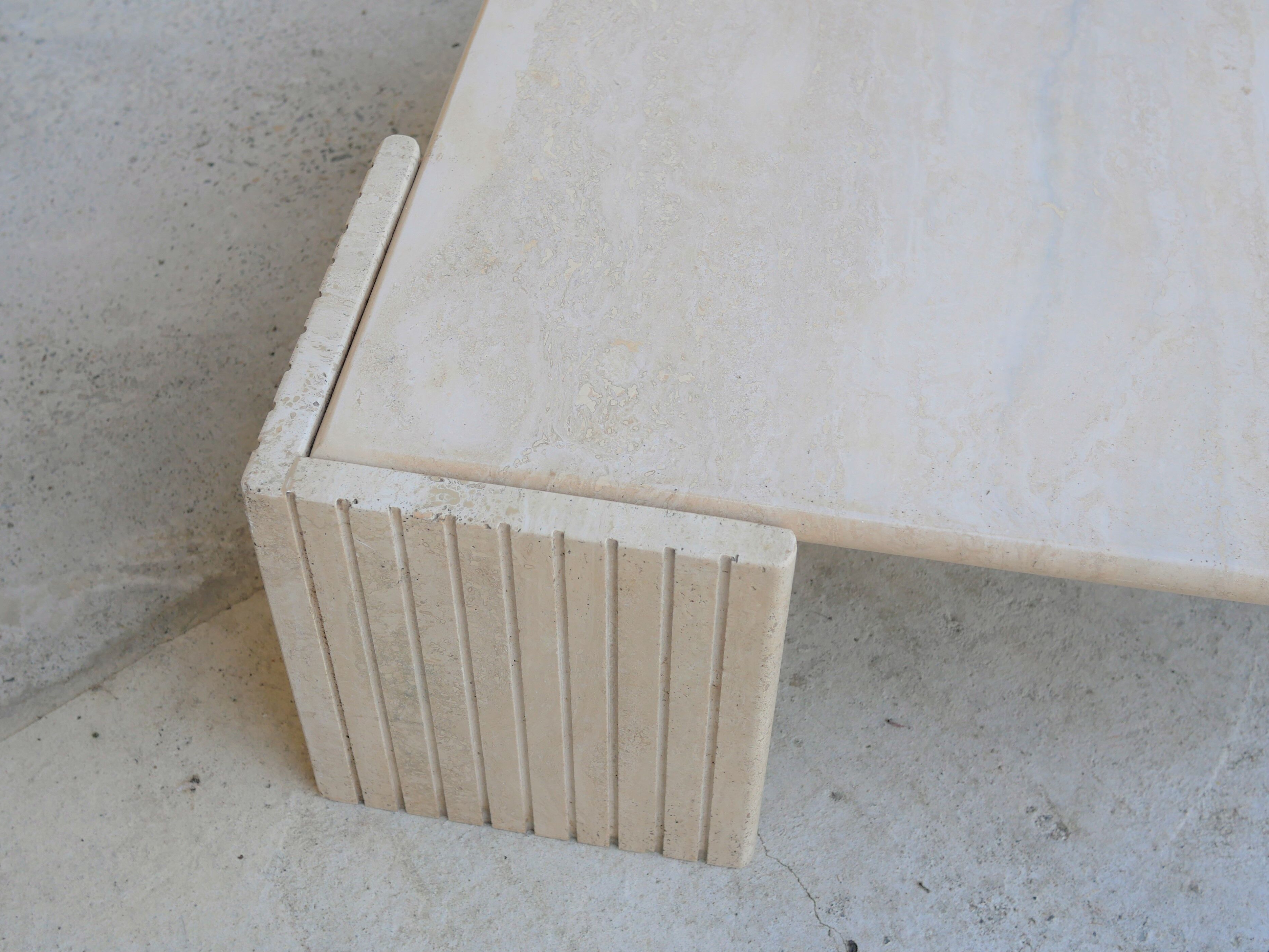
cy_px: 464
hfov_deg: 38.9
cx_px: 602
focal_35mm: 49
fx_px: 1797
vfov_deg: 29.7
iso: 200
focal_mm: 20
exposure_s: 1/400
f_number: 3.2
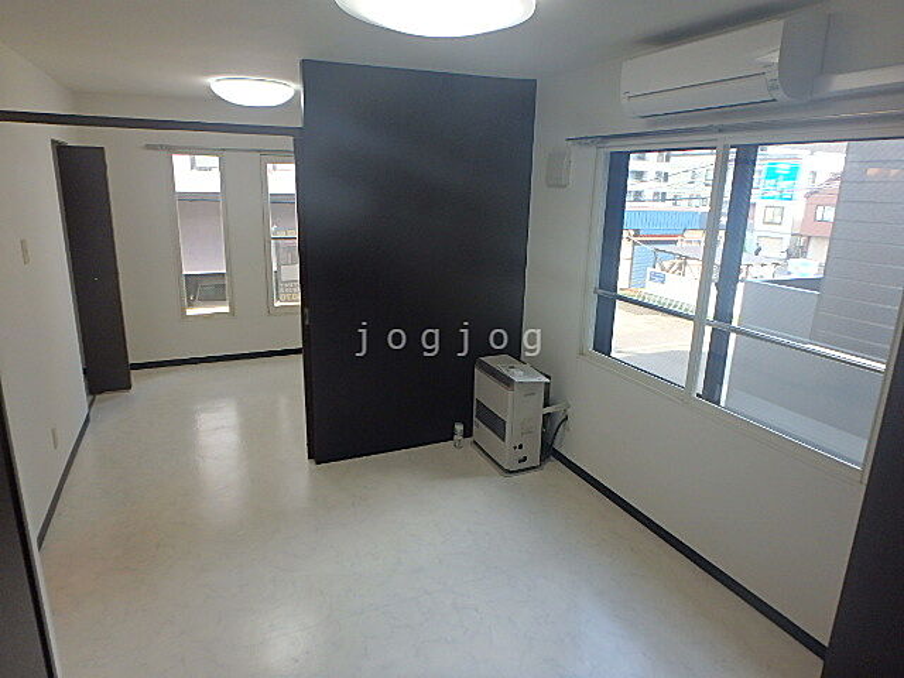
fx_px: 548
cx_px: 452
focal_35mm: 21
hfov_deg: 79.0
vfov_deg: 63.4
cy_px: 339
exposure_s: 1/80
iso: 125
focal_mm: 3.7
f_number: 3.5
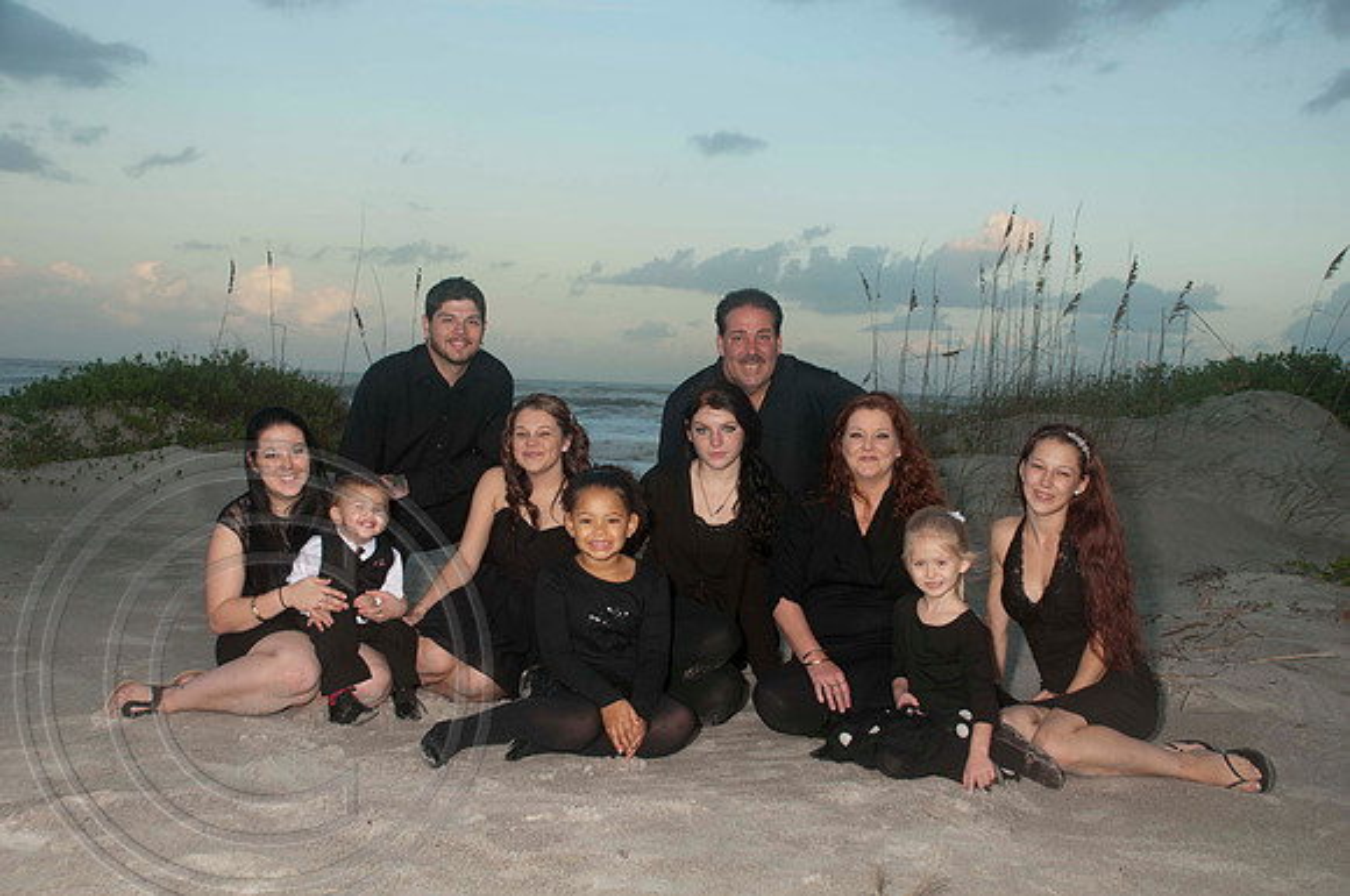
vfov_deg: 31.8
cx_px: 675
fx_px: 1573
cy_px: 448
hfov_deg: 46.5
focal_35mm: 42
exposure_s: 1/80
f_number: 5.6
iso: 100
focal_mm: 28
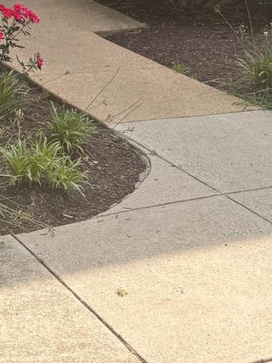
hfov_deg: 16.7
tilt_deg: +5.6
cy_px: -242
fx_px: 902
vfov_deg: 18.8
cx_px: -21
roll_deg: +0.8
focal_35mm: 86
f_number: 1.78
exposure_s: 1/2110
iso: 80
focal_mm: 6.76
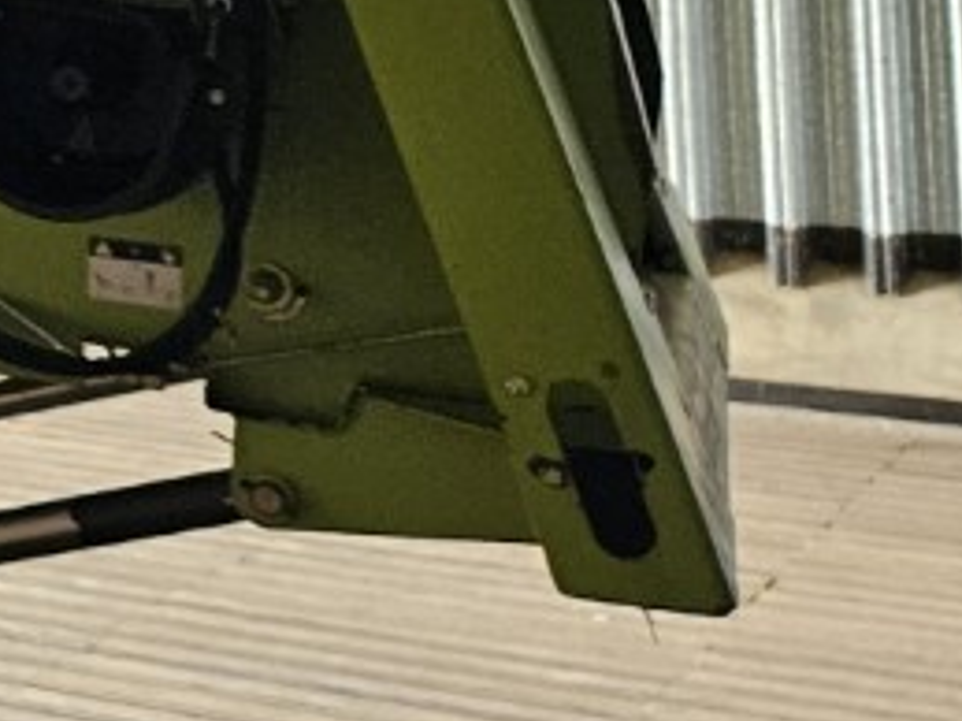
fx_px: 3556
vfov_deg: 10.8
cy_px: -583
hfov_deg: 11.6
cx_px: -1567
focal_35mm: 128
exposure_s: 1/100
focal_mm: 5.4
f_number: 1.8
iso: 250
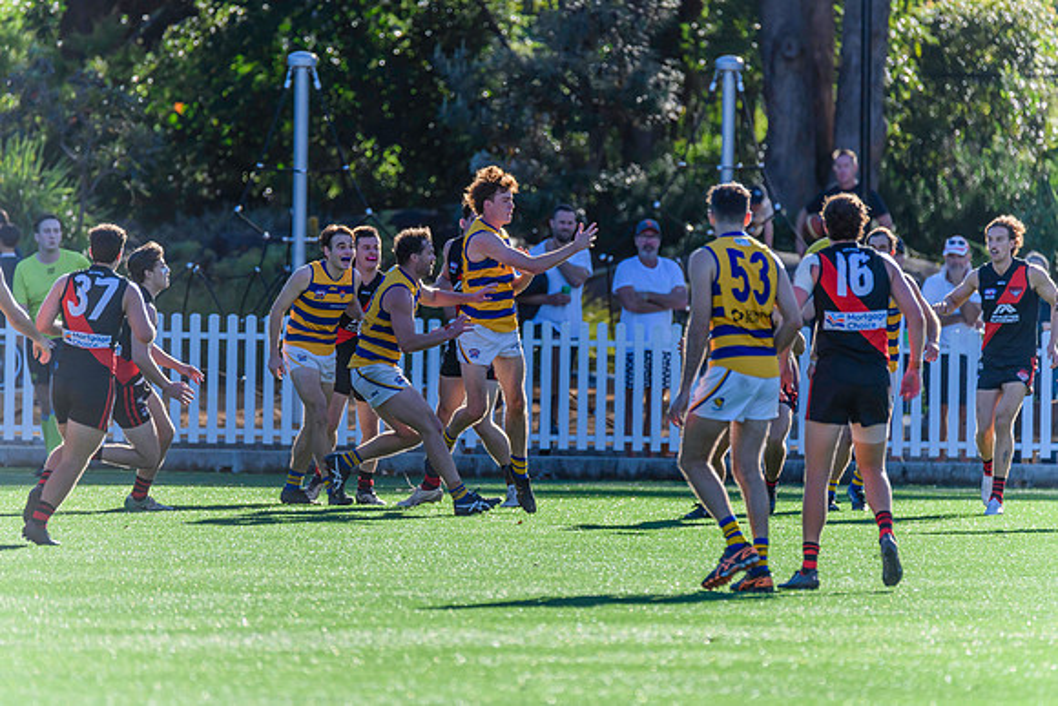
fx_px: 16826
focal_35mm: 572
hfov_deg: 3.6
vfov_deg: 2.4
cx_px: 508
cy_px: 361
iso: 800
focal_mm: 550
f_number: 6.3
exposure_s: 1/2000
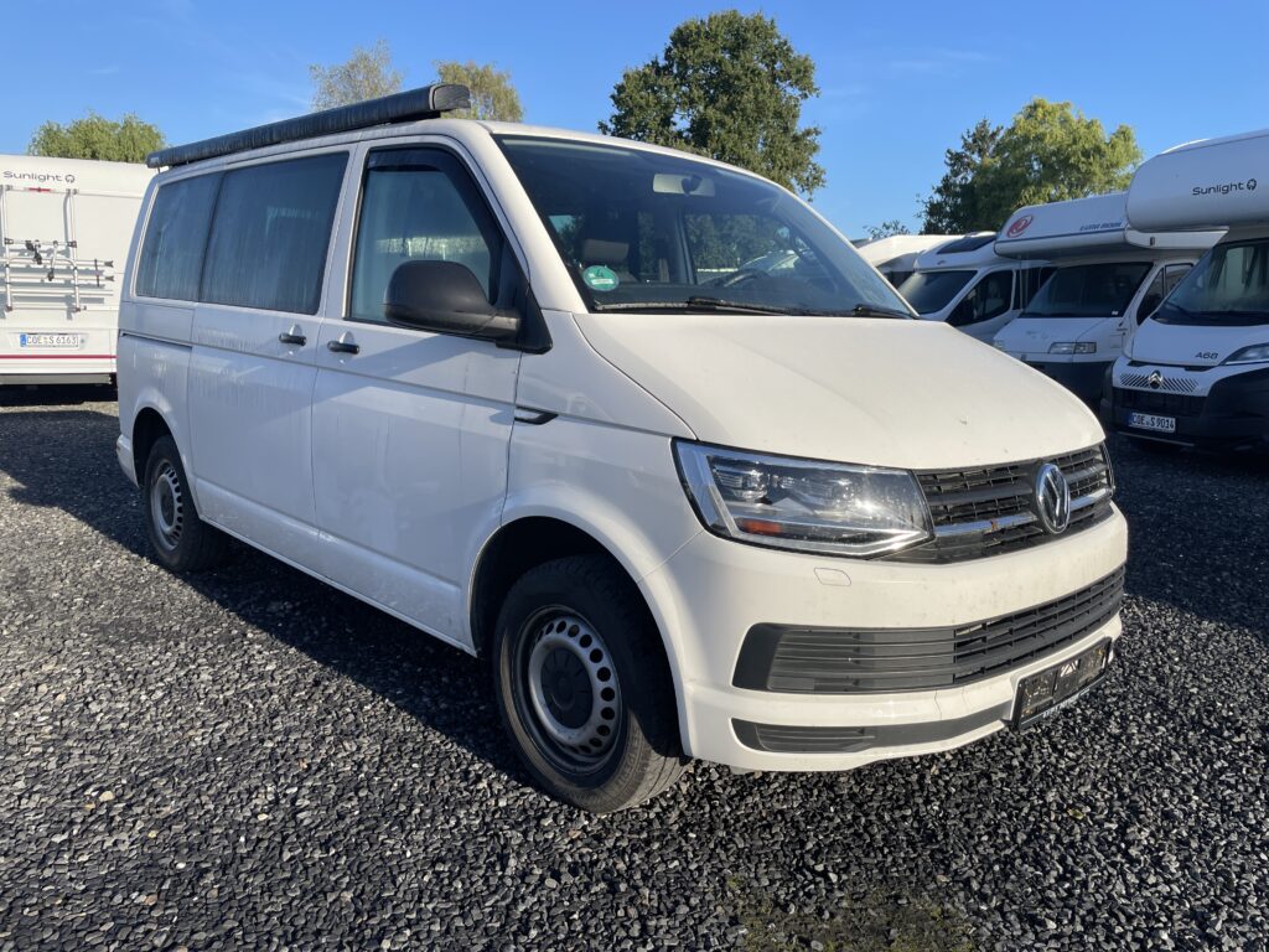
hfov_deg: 67.3
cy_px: 476
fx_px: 953
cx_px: 634
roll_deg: -1.2
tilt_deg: -8.4
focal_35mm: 26
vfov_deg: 53.1
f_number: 1.6
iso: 32
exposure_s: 1/2817
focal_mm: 4.2
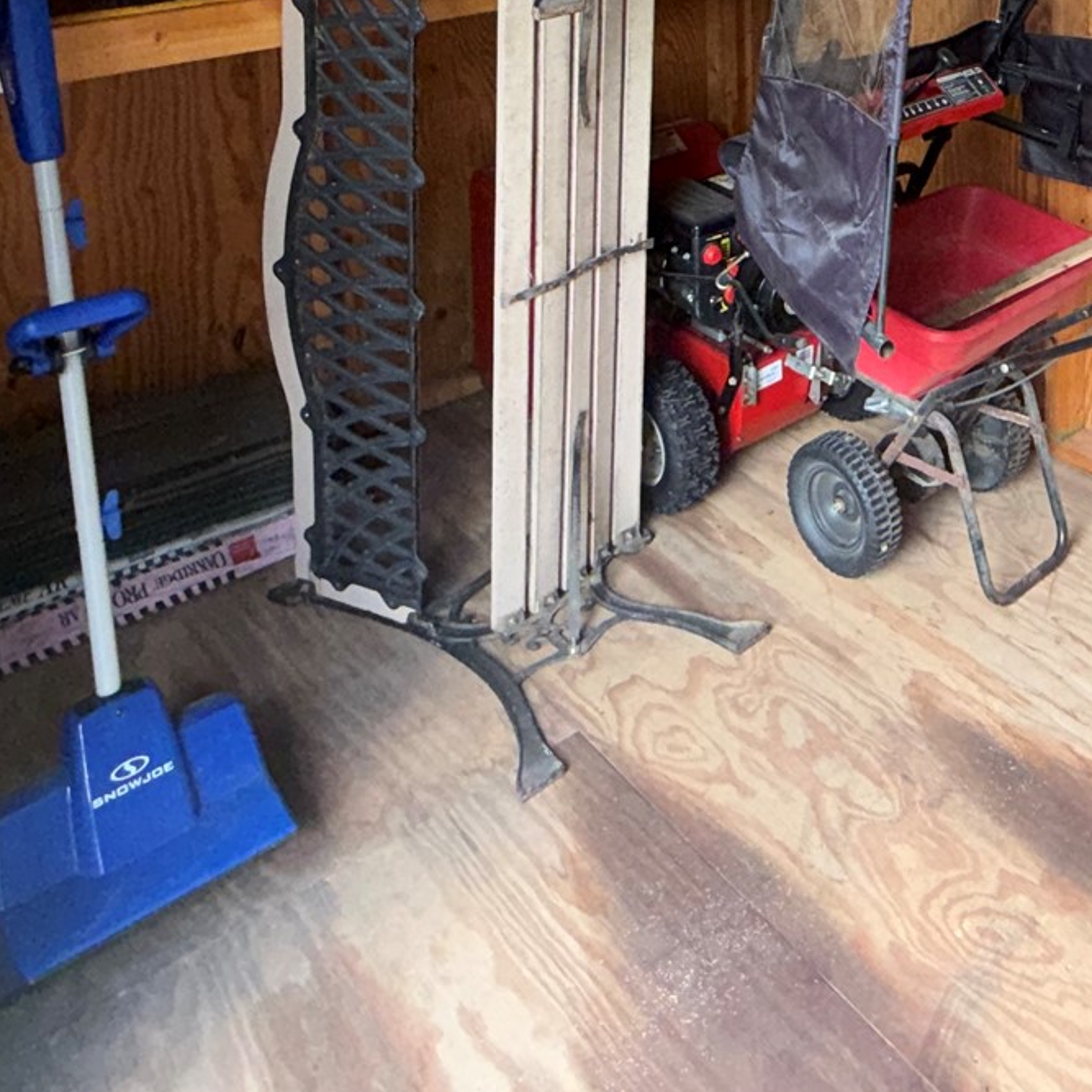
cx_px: 981
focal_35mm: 38
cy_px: -115
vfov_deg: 36.8
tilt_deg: -5.8
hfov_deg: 40.6
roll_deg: -0.6
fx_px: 1356
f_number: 2.2
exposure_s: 1/121
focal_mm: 2.22
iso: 100
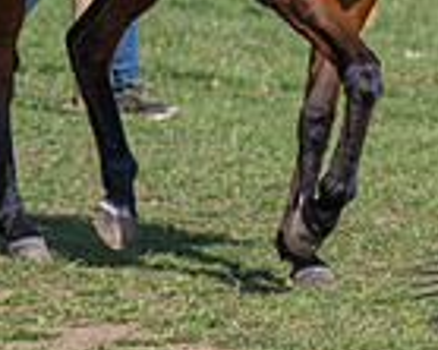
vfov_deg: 2.6
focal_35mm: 588
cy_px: 0
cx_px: 967
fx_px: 7617
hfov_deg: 3.3
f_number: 5
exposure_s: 1/1250
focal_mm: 76
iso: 200
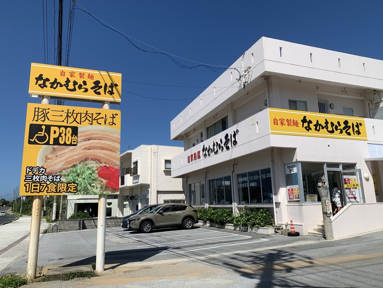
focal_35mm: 26
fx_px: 288
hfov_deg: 67.3
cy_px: 144
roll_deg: +1.9
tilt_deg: +12.4
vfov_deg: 53.1
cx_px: 192
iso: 25
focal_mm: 4.25
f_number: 1.8
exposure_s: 1/4274
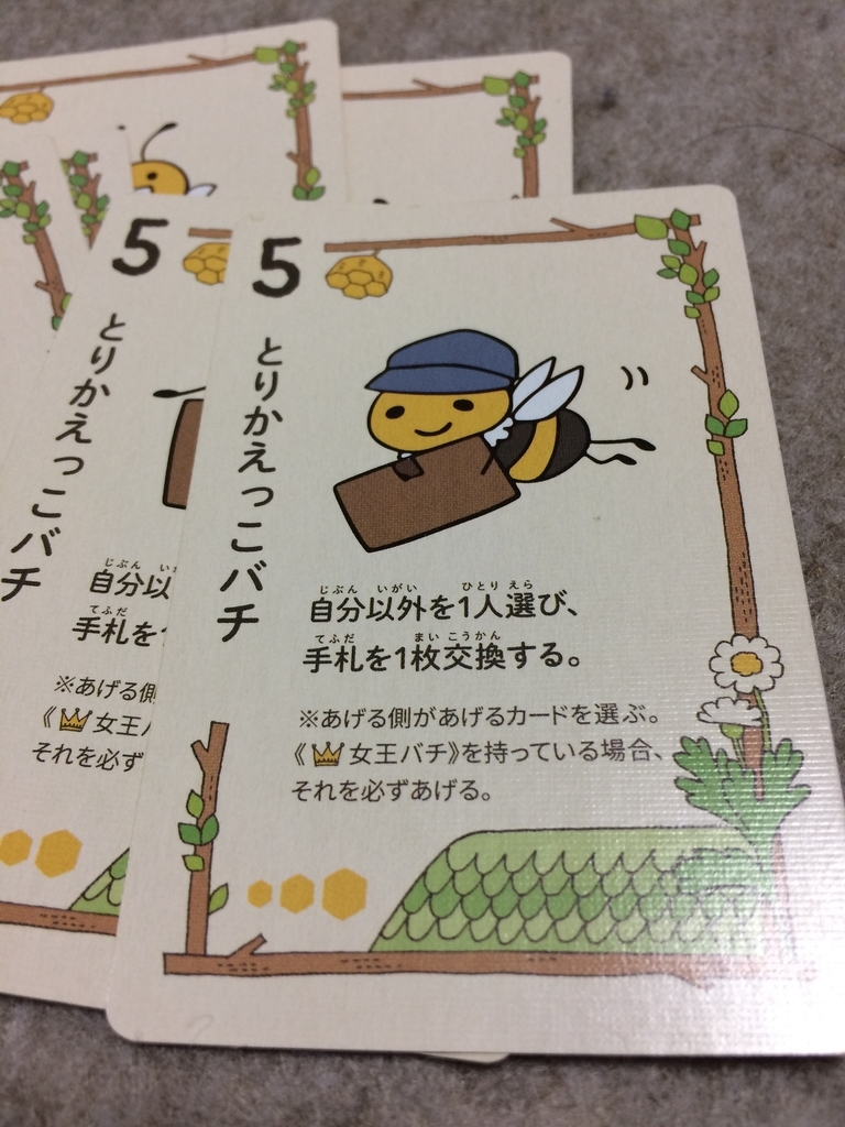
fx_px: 944
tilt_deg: -57.6
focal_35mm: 29
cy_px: 564
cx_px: 422
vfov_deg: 61.7
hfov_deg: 48.2
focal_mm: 4.15
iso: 100
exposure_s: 1/30
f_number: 2.2
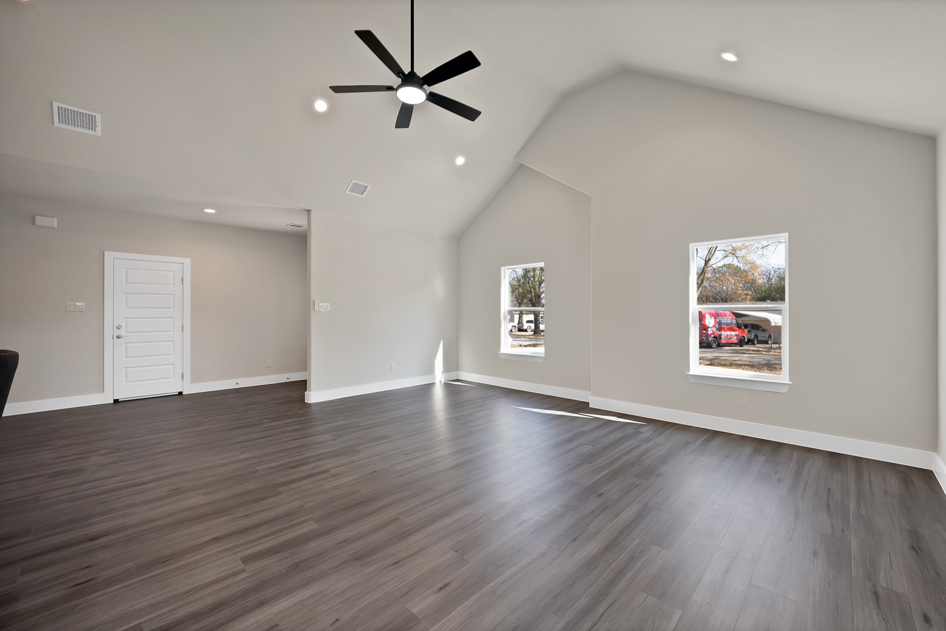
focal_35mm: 14
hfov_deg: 104.3
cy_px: 316
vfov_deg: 81.2
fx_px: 368
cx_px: 473
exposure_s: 1/13
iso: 640
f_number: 9
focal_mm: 14
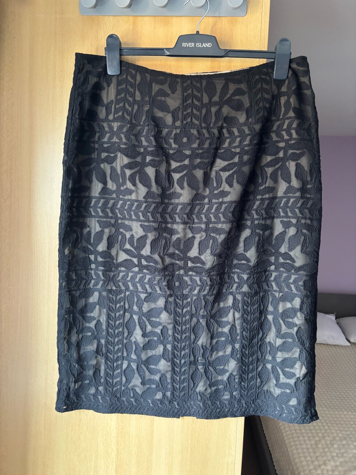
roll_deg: -3.3
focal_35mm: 26
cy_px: 238
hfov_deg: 53.1
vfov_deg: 67.3
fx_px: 357
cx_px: 178
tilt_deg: -5.8
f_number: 1.6
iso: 500
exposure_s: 1/60
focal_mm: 5.96
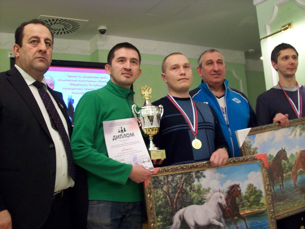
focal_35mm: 45
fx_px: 396
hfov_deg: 42.1
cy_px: 114
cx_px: 152
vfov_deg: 32.2
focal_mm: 7.6
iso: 160
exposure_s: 1/12.4
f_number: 3
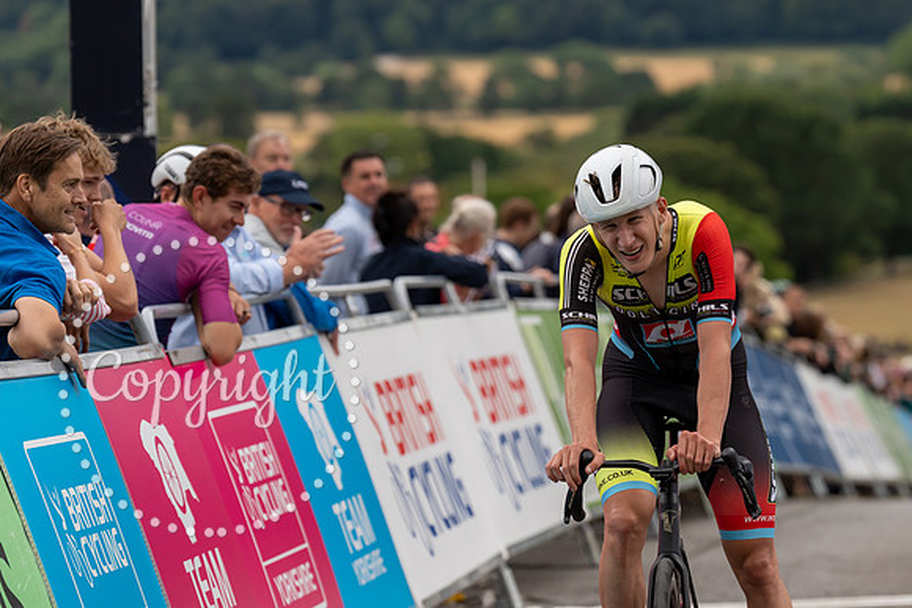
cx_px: 658
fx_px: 5306
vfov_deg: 6.6
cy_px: 291
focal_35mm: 209
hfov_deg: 9.8
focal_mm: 144
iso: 640
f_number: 3.5
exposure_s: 1/1000
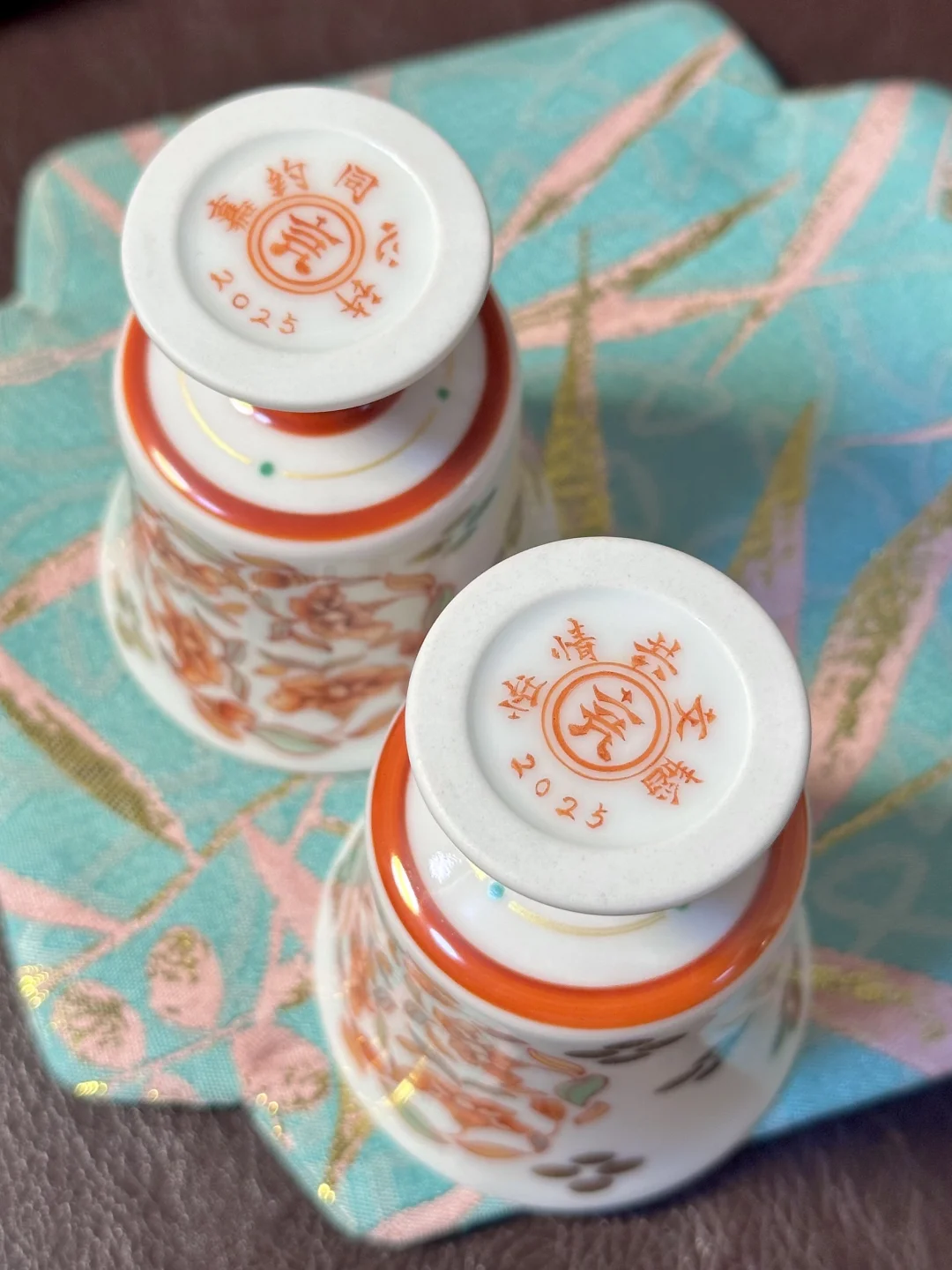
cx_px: 476
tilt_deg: -67.2
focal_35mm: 48
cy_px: 635
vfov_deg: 39.7
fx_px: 1760
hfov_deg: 30.3
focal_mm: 6.86
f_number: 1.78
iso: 64
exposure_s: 1/121
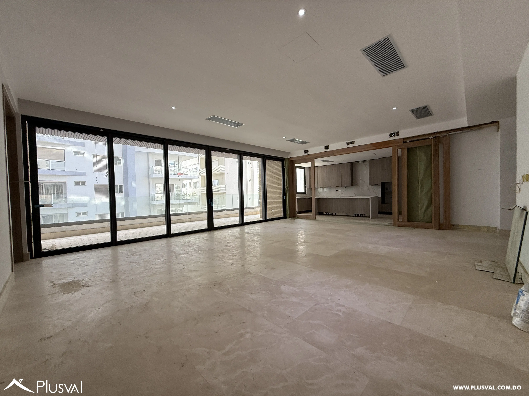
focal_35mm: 14
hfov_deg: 102.1
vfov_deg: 85.7
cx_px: 264
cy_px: 198
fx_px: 214
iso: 50
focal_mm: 2.22
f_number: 2.2
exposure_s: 1/111
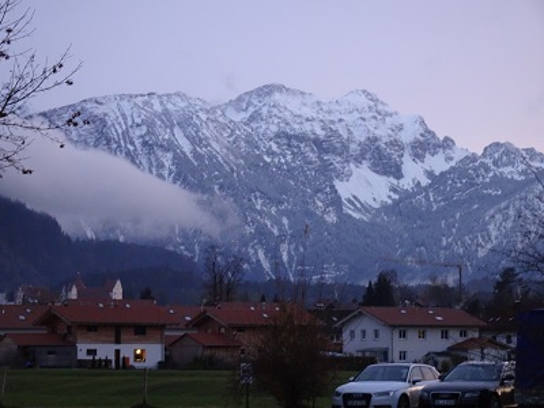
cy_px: 204
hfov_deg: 15.1
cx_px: 272
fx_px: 2059
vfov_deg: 11.3
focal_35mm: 131
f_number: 5.6
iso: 800
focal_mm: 22.38
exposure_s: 1/20
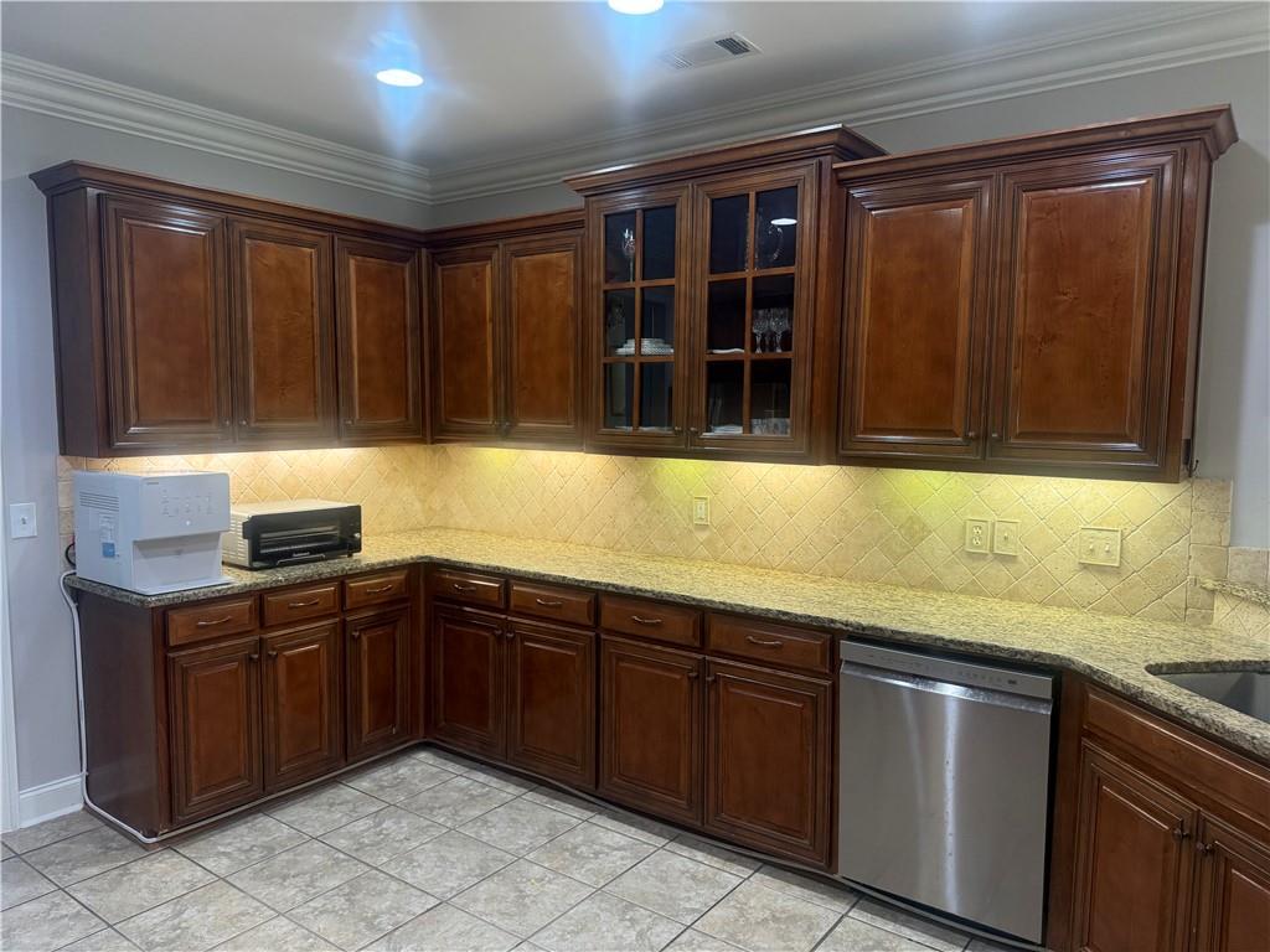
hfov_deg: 71.6
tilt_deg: -3.4
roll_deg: -0.7
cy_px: 476
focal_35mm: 24
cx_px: 635
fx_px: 881
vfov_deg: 56.8
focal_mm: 6.76
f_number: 1.78
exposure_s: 1/60
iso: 200
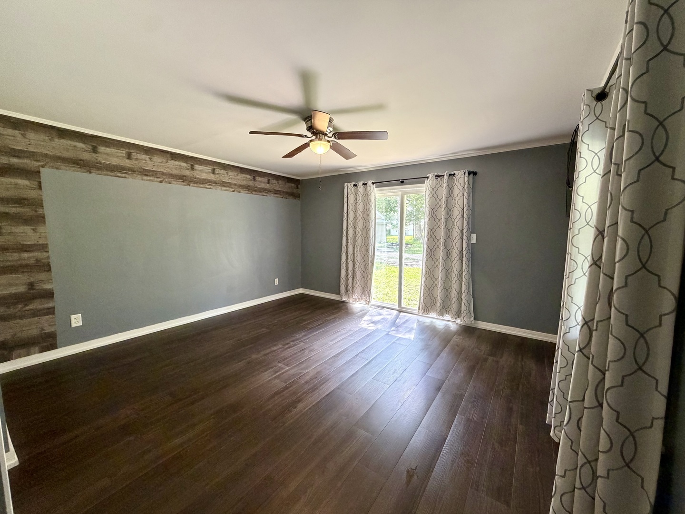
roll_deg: +0.5
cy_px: 257
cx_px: 342
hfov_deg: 102.1
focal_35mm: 14
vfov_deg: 85.7
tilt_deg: -5.6
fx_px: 277
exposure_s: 1/67
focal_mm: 2.22
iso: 320
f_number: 2.2
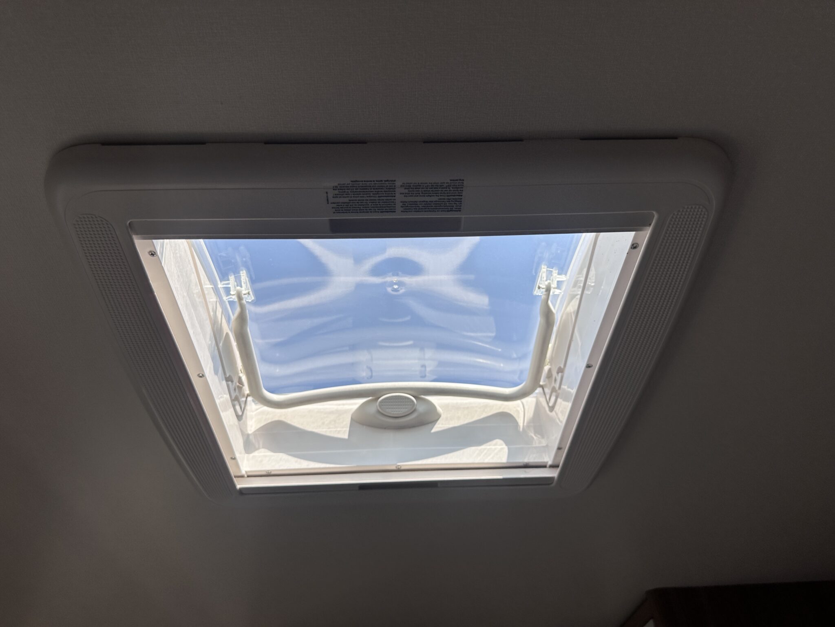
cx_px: 418
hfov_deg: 71.6
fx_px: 579
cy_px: 314
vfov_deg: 56.8
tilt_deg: +45.2
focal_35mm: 24
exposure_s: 1/2410
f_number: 1.78
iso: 80
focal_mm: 6.86
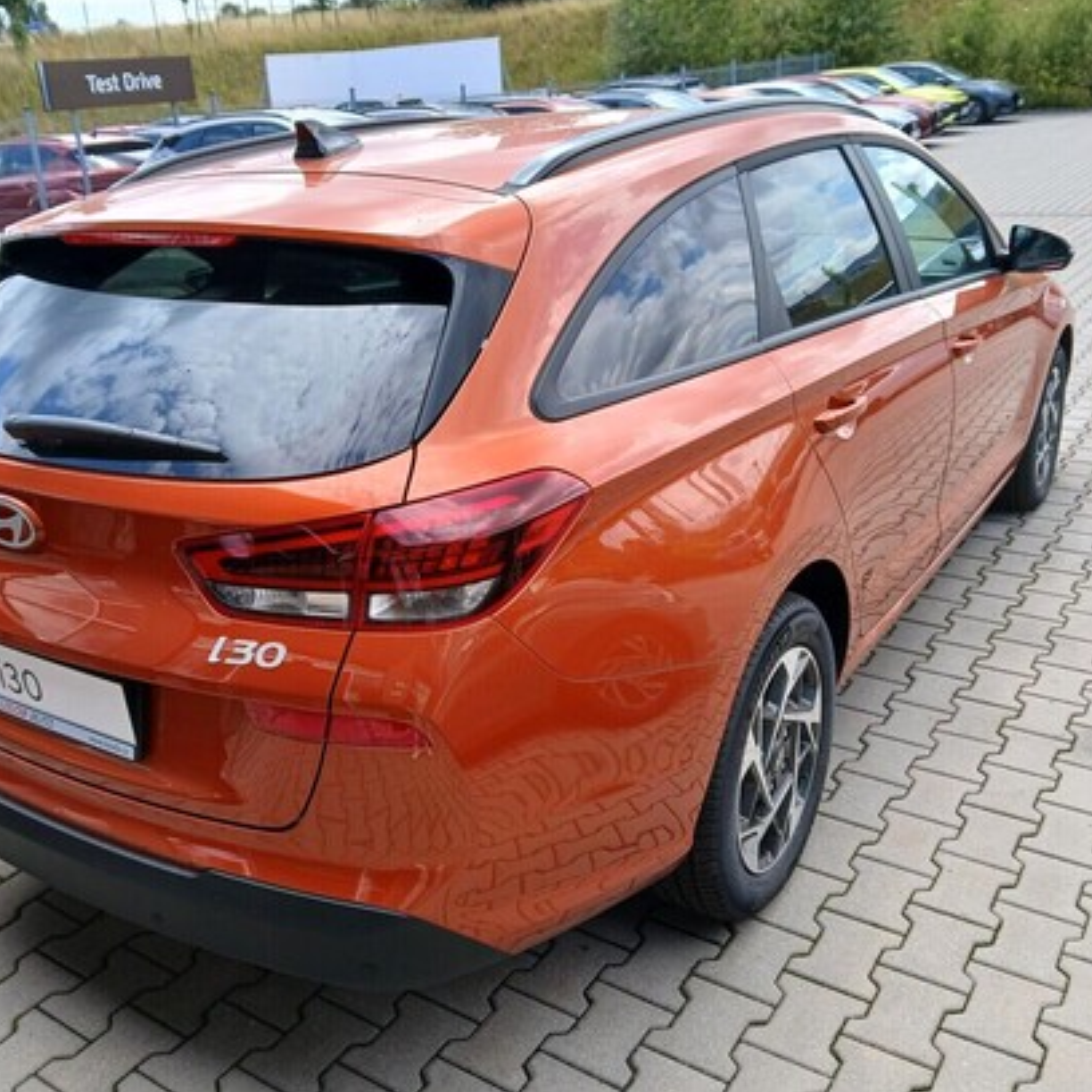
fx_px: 1106
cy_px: 542
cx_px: 500
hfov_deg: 52.5
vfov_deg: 52.5
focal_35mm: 31
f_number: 1.8
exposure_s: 1/158
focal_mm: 3.98
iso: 20
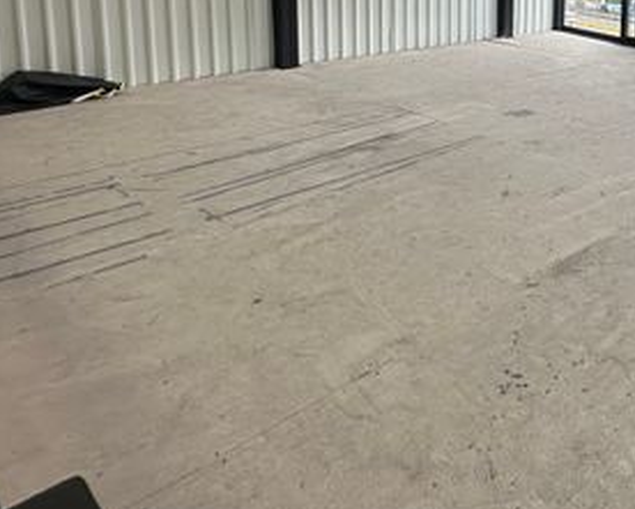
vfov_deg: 39.8
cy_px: 14
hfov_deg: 46.7
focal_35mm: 33
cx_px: 613
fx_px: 620
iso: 40
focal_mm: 2.22
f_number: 2.2
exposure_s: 1/199
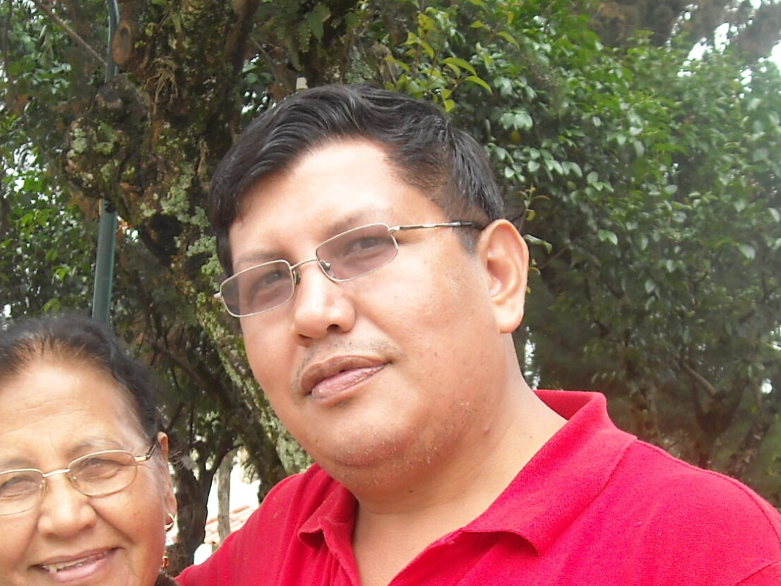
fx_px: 1828
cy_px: 467
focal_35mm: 81
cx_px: 266
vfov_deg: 18.1
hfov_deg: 24.0
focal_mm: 5.7
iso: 64
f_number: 2.8
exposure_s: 1/109
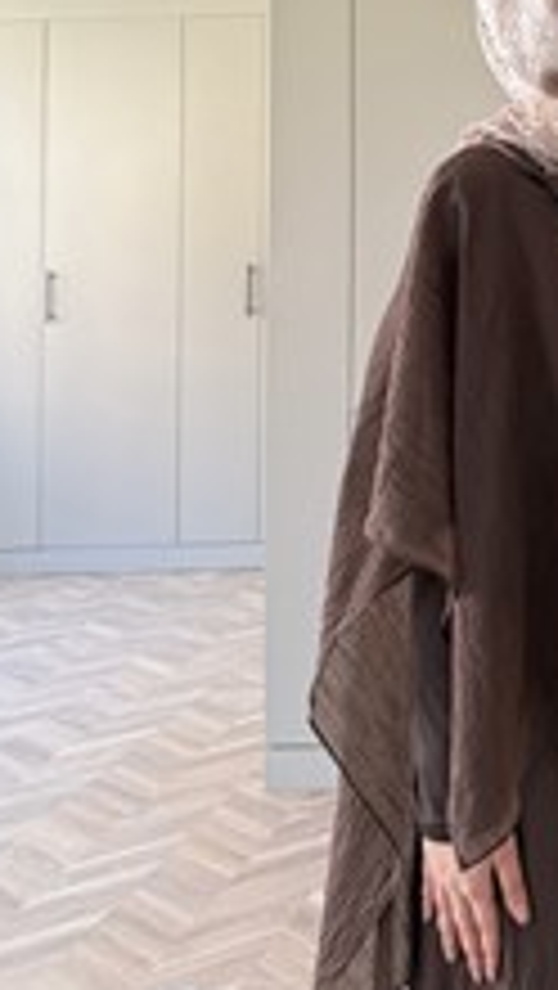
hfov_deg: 23.1
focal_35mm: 49
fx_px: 1287
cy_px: 385
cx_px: 603
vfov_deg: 41.8
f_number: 1.78
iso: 125
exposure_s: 1/121
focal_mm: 6.76
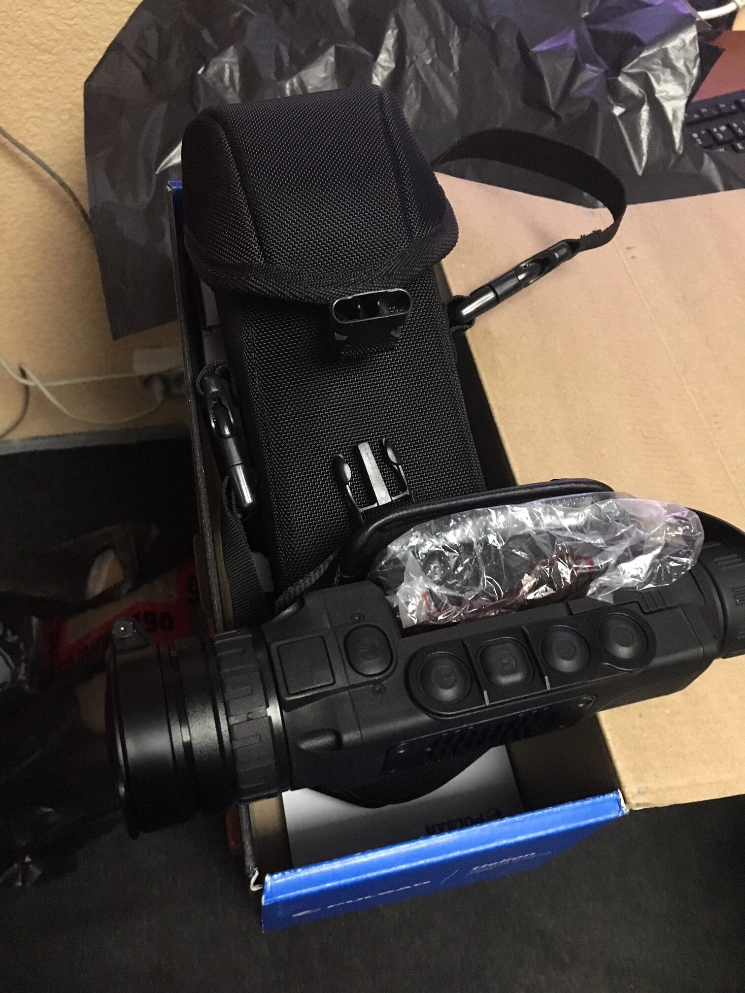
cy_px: 496
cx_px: 372
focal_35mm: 29
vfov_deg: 61.7
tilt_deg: -57.2
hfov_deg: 48.2
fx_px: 832
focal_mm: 4.15
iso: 320
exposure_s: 1/17
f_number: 2.2
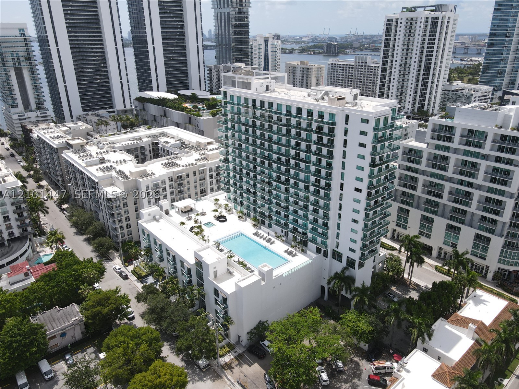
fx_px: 360
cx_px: 260
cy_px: 194
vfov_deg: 56.8
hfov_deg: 71.6
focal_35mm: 24
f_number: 2.8
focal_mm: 4.5
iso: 100
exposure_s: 1/800
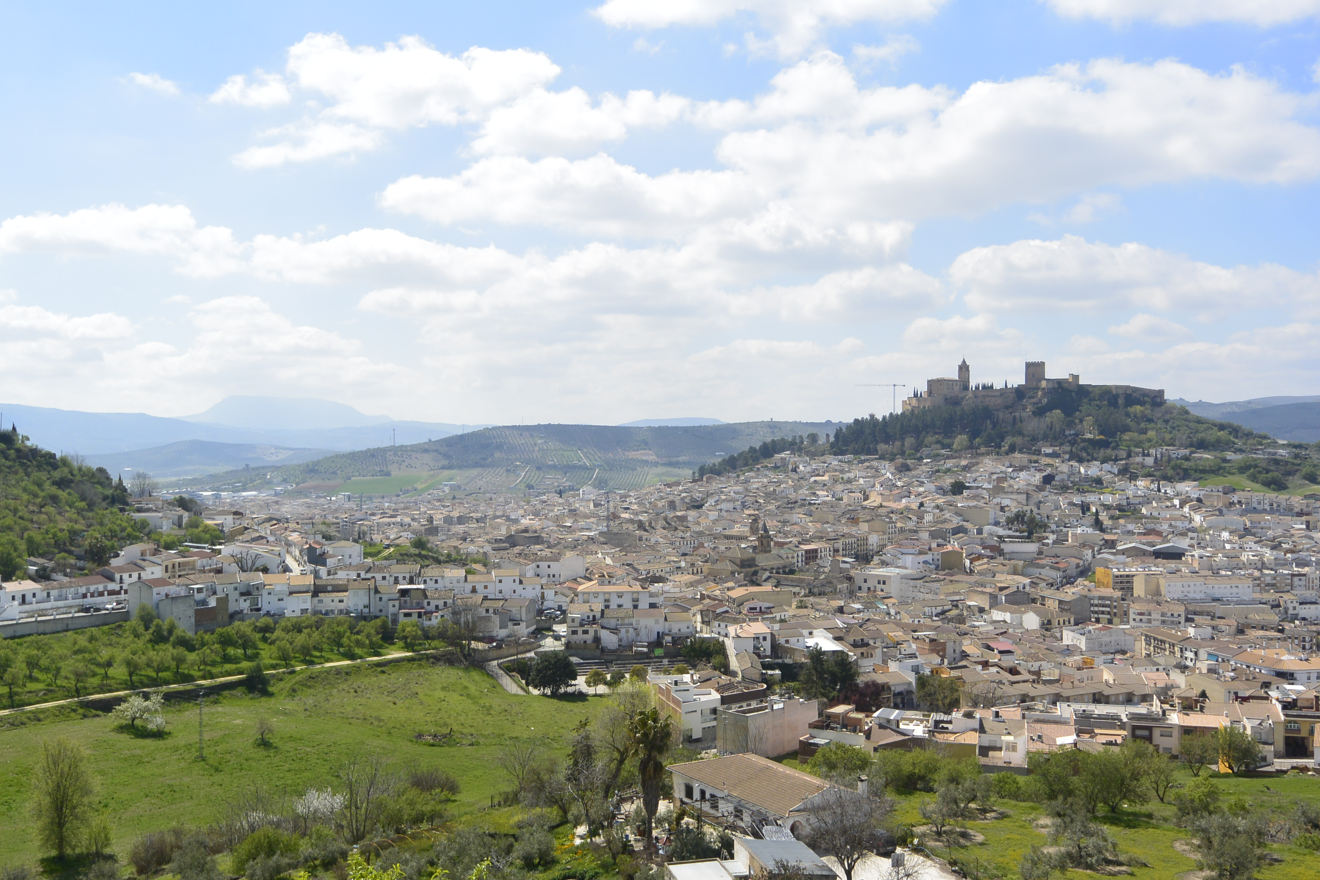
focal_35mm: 35
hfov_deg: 54.4
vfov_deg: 37.9
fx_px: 1283
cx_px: 660
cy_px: 440
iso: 160
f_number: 5.6
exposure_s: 1/1000
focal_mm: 13
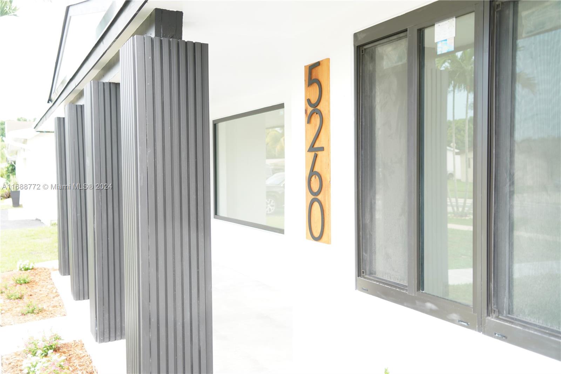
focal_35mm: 30
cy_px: 187
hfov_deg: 61.9
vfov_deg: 43.6
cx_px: 280
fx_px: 467
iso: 125
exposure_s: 1/30
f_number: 4
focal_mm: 30
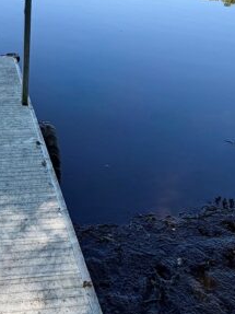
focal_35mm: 39
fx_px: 353
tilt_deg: -13.8
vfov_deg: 42.6
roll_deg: +0.7
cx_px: 8
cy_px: 14
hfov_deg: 34.0
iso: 40
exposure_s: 1/559
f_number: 2.2
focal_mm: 2.22
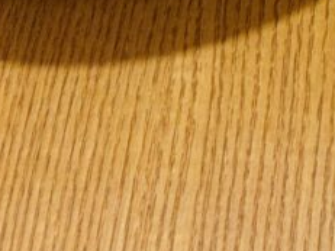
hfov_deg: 8.5
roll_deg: +2.8
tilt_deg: -44.7
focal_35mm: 231
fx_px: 2234
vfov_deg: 6.2
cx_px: 402
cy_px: -274
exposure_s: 1/40
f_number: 1.6
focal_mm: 5.96
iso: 160
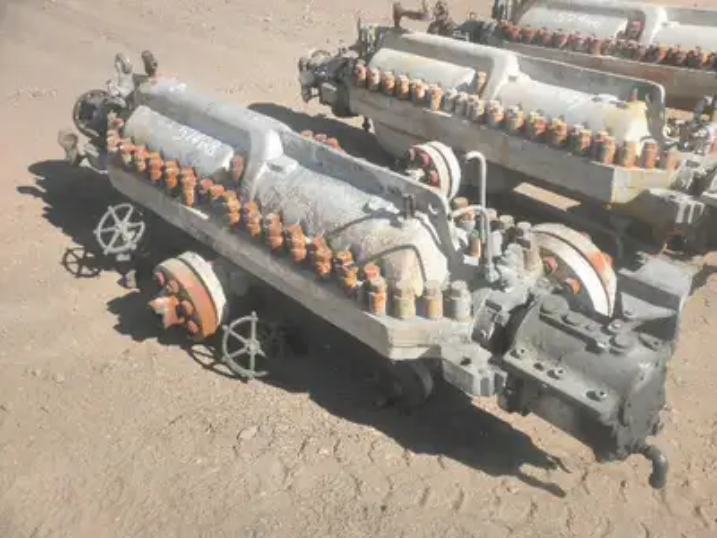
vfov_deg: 40.7
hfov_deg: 52.6
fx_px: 725
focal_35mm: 35
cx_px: 358
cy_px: 269
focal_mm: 6.1
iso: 64
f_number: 9.1
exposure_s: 1/100
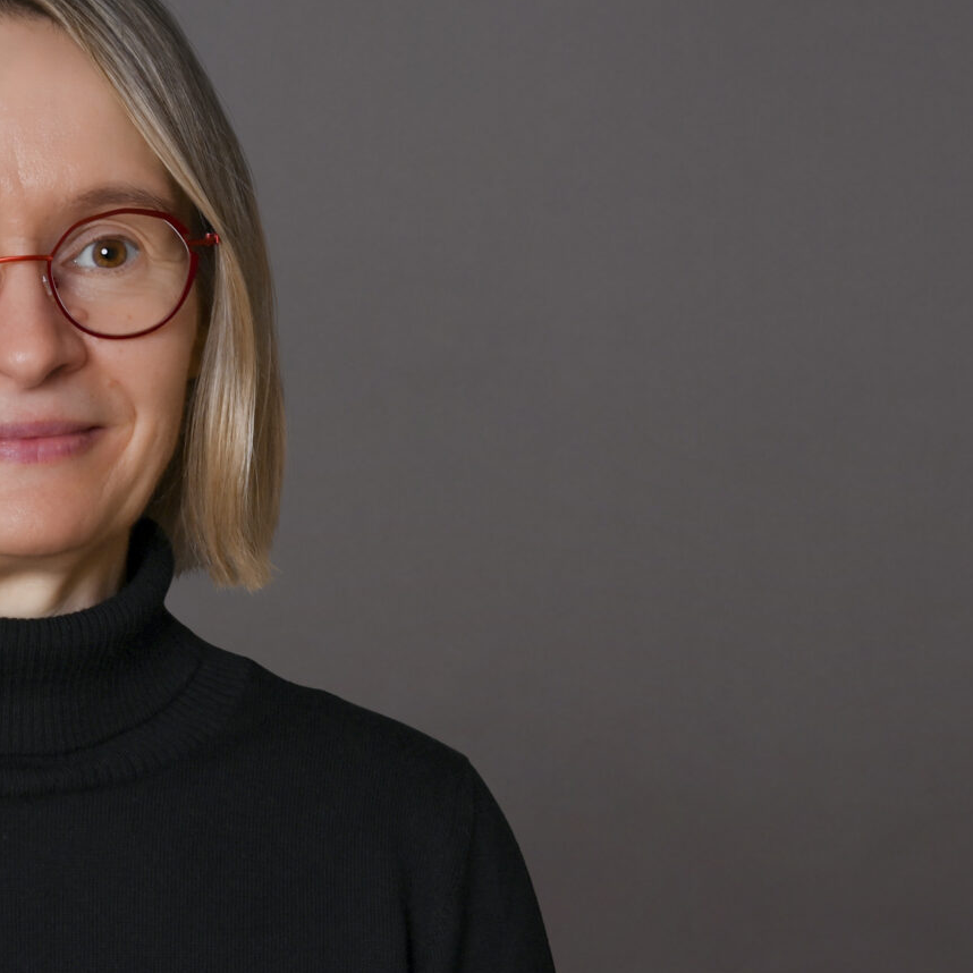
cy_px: 622
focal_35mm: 104
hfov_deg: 16.4
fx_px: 3307
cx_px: -1
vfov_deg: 16.7
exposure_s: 1/160
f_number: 8
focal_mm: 41
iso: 100
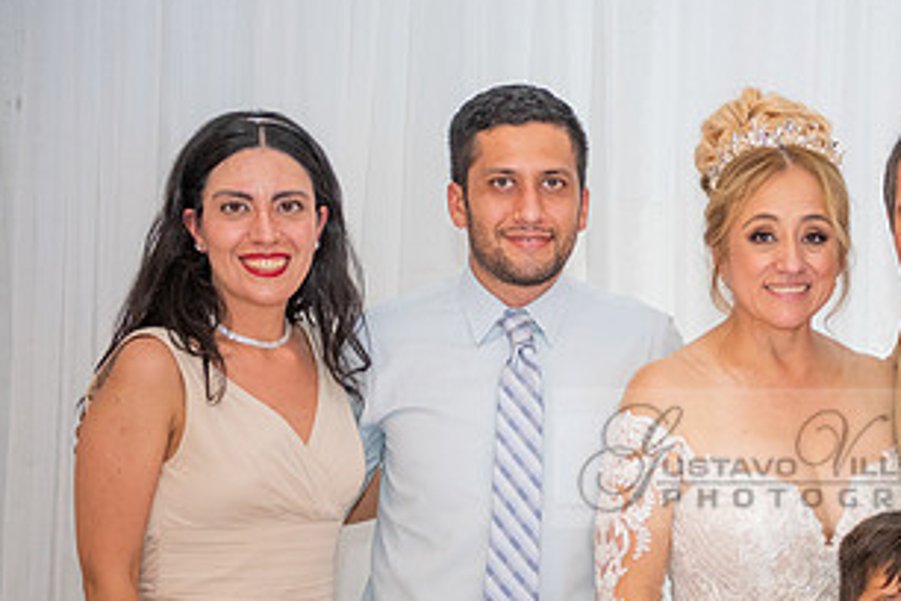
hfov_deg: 18.9
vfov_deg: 12.9
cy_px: 458
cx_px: 810
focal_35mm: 106
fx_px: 2653
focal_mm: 56
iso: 1000
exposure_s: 1/125
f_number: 2.8
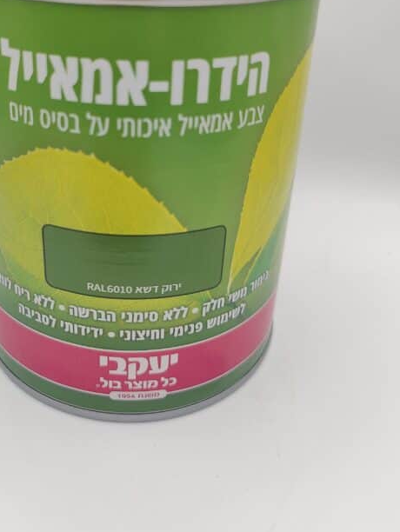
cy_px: 156
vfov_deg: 51.1
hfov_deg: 40.5
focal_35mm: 35
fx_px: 538
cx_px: 150
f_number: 1.8
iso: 64
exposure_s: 1/100
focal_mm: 6.06
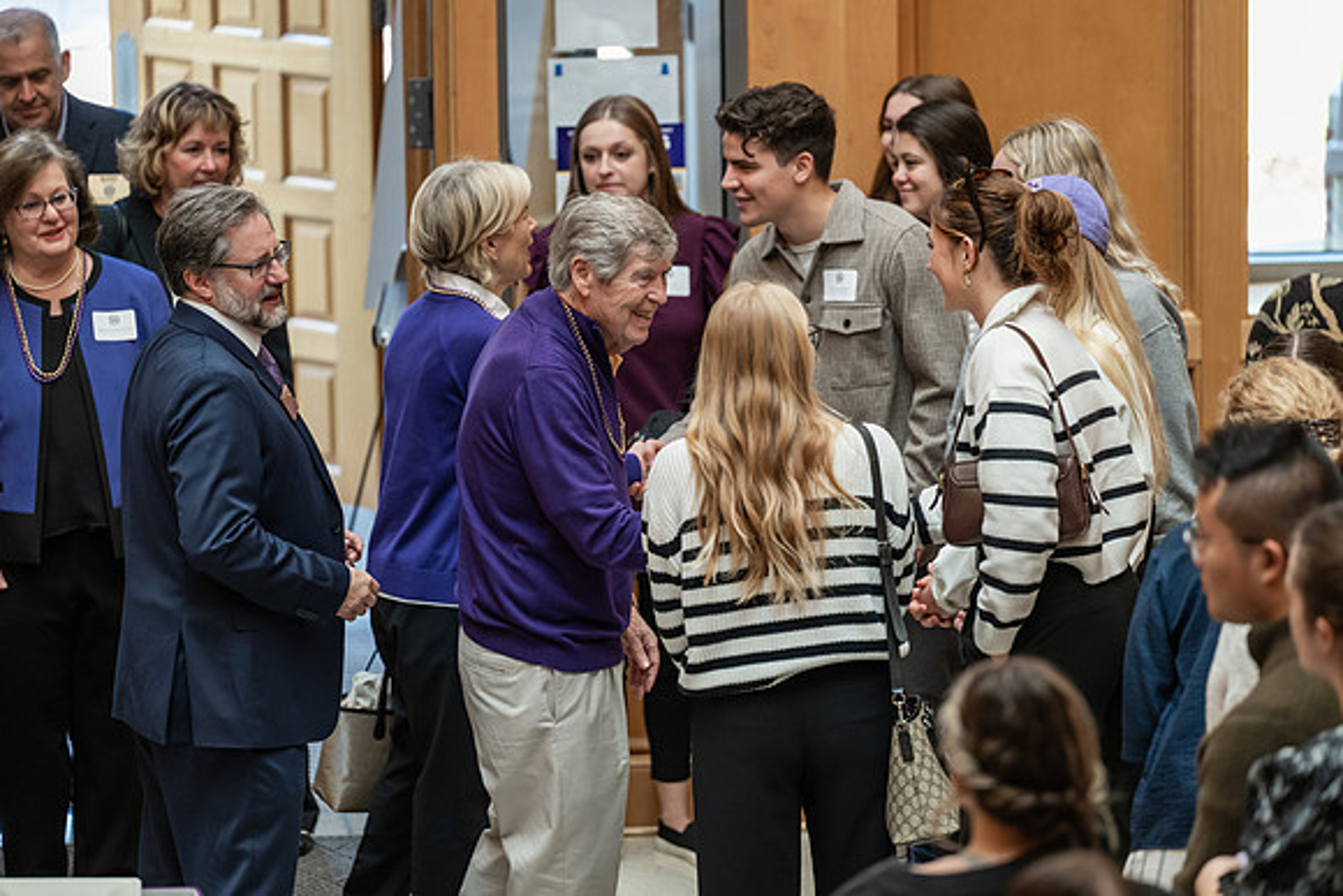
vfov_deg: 8.1
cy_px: 448
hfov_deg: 12.1
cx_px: 672
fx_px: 6343
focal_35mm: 170
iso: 1600
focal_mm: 170
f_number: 3.2
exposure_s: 1/320
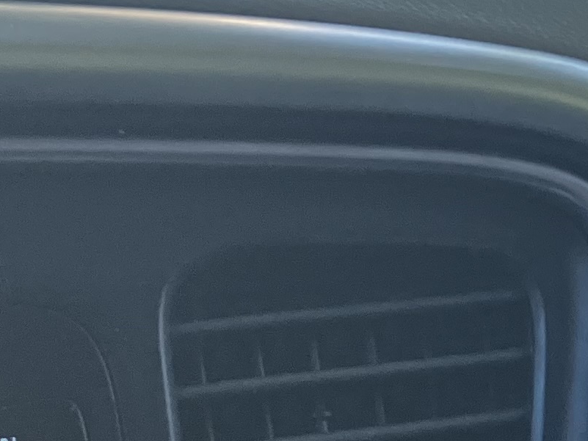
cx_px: 1043
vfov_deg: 10.5
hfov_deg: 12.8
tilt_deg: -18.8
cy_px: 404
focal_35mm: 141
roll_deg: +0.0
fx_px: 2395
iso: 50
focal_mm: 3.99
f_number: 1.8
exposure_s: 1/121
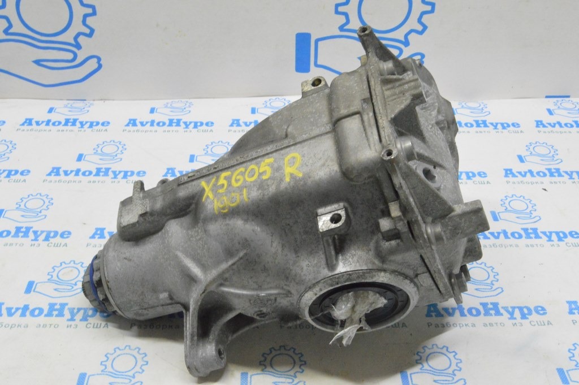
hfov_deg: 43.6
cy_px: 192
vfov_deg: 29.8
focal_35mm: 45
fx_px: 723
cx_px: 290
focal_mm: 30
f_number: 20
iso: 6400
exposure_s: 1/20
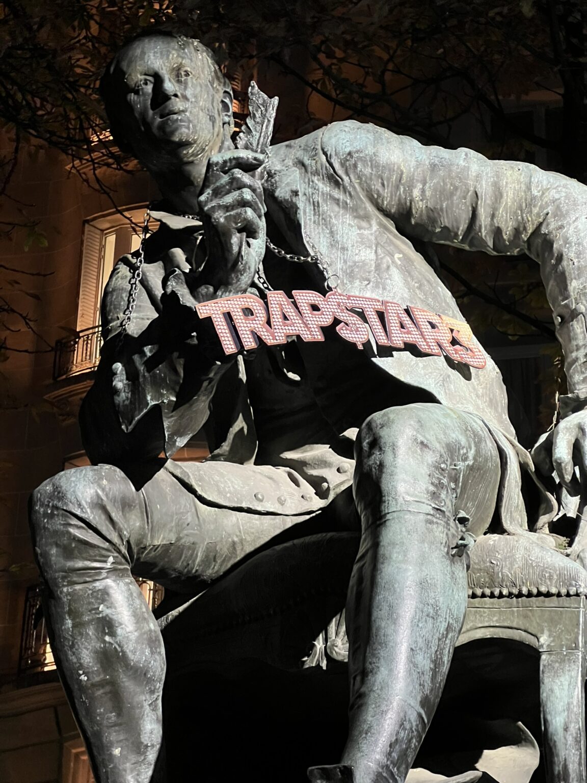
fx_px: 1741
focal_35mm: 77
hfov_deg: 19.1
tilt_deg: +26.7
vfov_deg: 25.3
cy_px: 392
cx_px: 294
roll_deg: -1.6
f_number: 2.8
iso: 1000
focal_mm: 9
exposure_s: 1/30
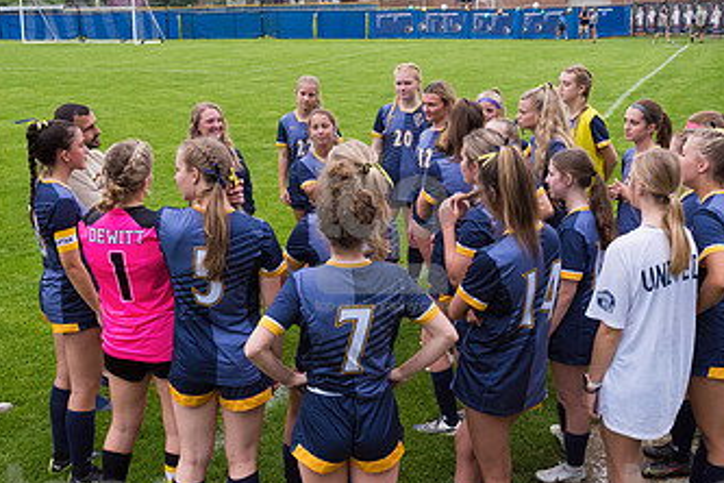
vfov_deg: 28.6
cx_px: 383
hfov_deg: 41.9
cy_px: 236
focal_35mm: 47
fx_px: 945
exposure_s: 1/640
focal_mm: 27
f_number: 7.1
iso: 1600
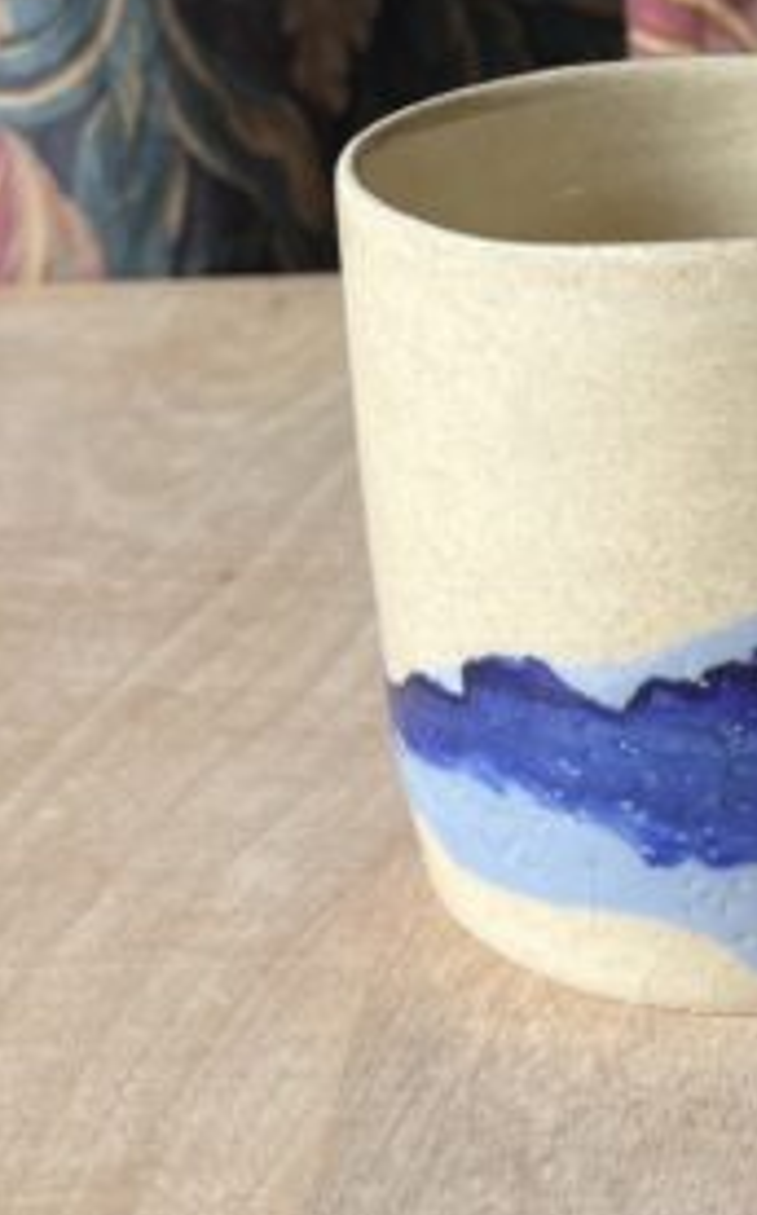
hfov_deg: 15.9
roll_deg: +1.5
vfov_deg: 25.4
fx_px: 2646
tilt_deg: -16.3
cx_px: 814
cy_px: 229
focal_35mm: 80
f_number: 1.6
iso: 40
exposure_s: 1/182
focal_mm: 5.1
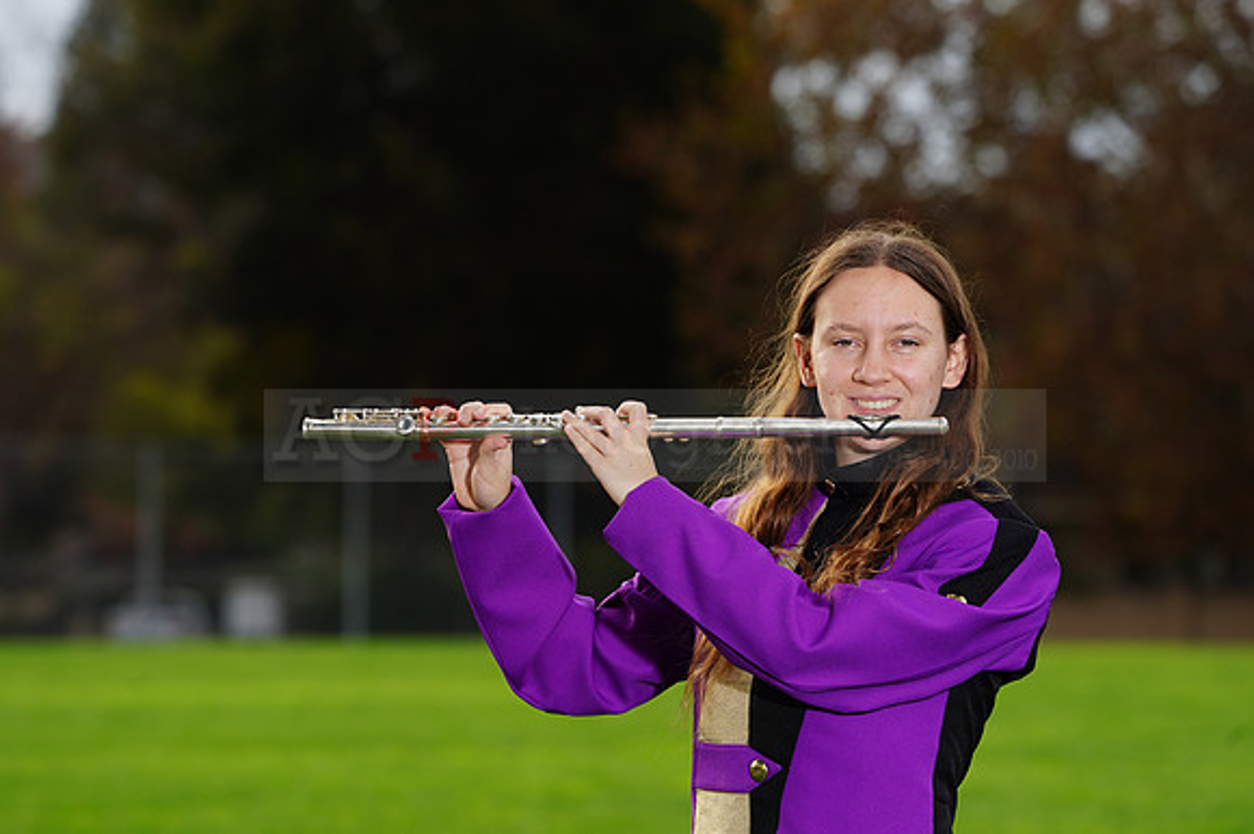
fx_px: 7972
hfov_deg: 9.0
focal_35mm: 229
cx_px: 627
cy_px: 417
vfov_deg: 6.0
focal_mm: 229
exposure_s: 1/200
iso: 100
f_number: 7.1
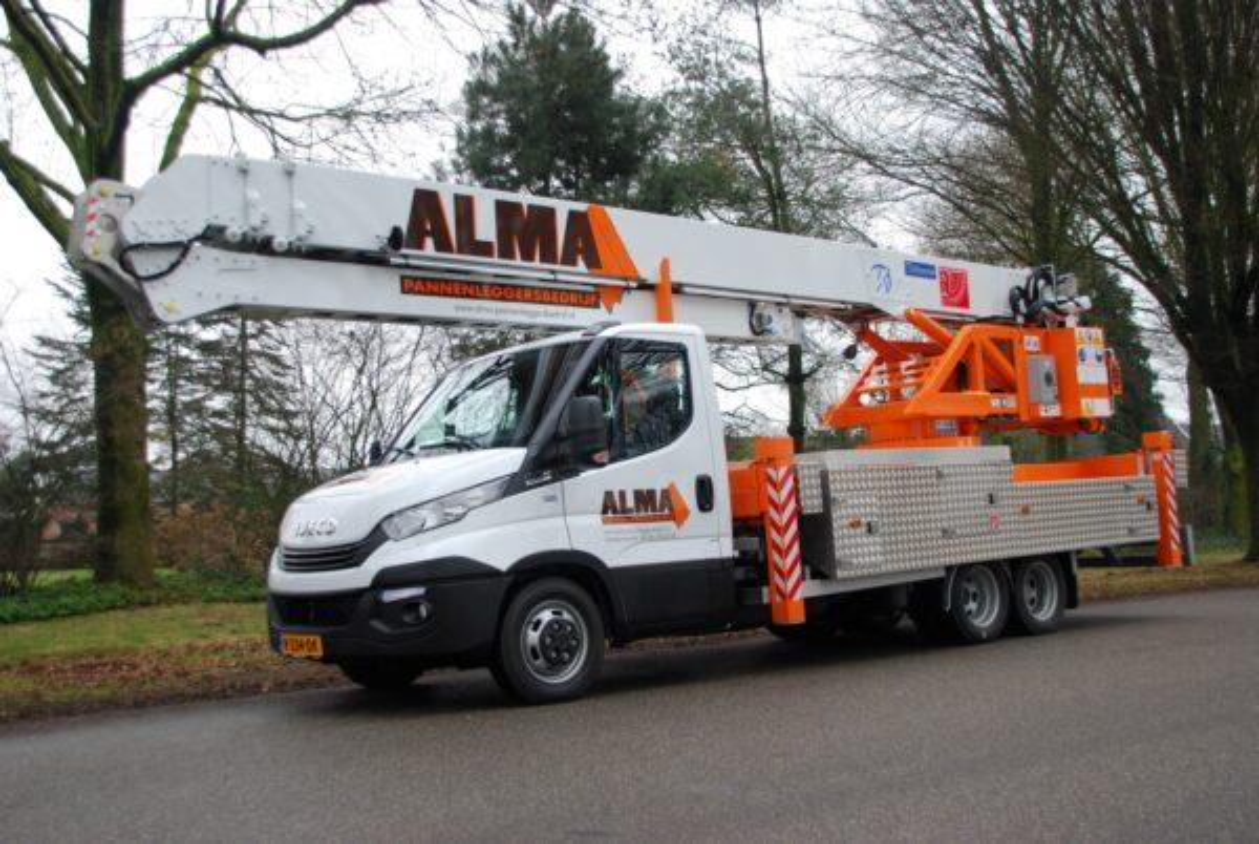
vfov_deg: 35.6
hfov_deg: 51.2
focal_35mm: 38
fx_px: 1313
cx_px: 630
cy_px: 422
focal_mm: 25
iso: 200
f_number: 5
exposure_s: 1/100
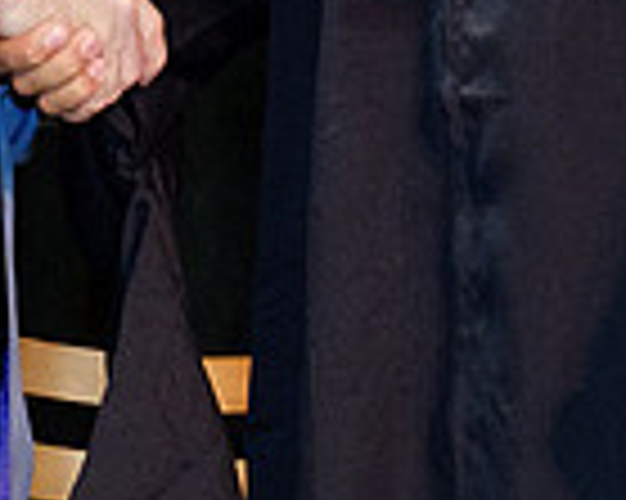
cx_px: 98
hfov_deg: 7.2
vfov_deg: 5.7
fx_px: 4943
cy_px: -448
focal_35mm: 267
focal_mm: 26.6
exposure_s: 1/125
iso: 1600
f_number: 4
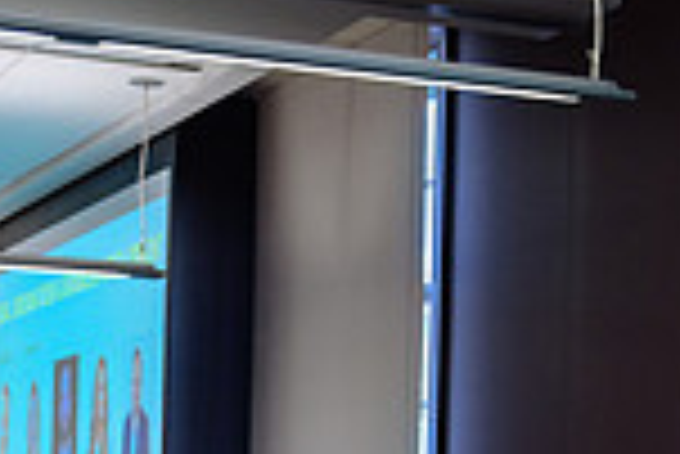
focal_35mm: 143
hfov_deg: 13.7
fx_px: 2704
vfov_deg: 9.5
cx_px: 949
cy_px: 571
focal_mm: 35
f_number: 3.2
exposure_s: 1/160
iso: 500
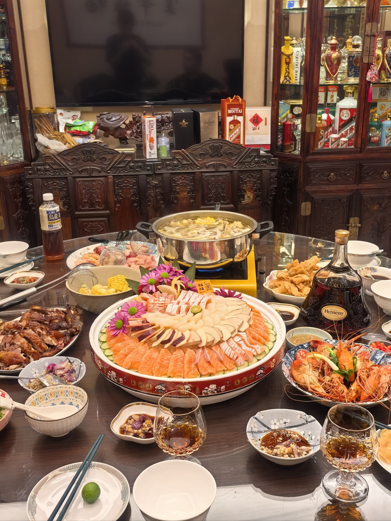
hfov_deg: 37.7
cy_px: 260
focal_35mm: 38
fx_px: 572
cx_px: 196
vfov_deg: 49.0
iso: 250
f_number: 2
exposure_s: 1/100
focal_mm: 5.75
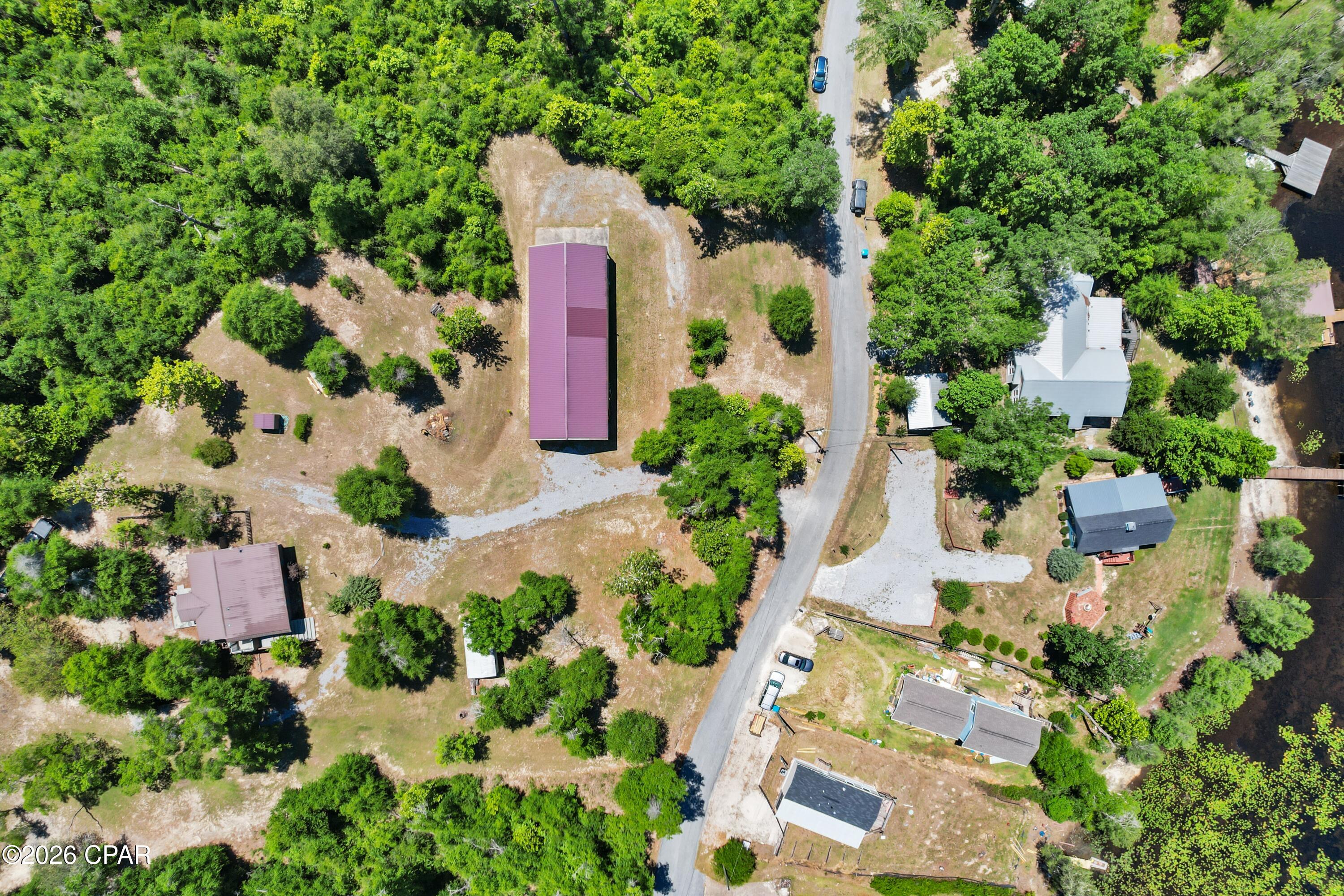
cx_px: 672
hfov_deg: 78.6
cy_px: 448
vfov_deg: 57.2
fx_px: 821
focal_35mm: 22
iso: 110
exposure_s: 1/1000
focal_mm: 8.38
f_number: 2.8
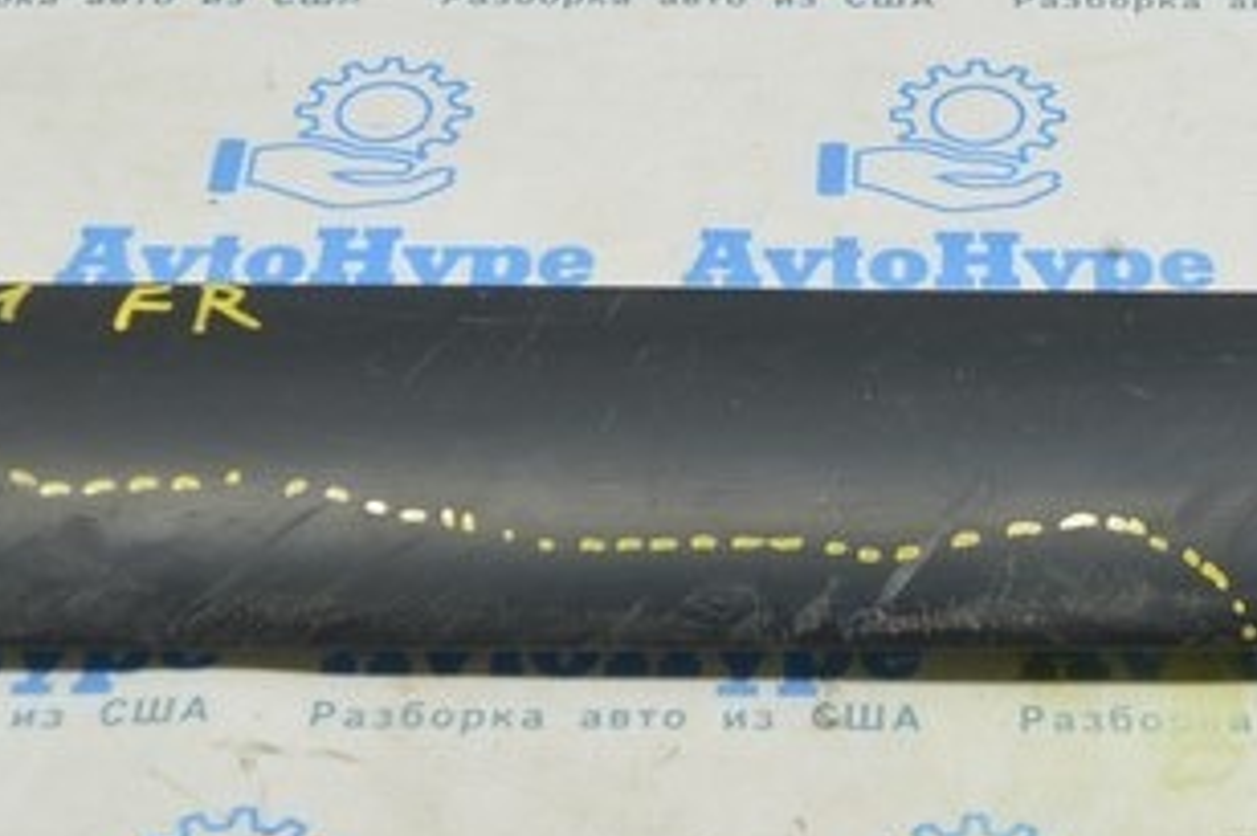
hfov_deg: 19.3
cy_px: 124
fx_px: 3652
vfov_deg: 13.0
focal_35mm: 105
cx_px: 1012
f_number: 5.6
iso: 400
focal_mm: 21
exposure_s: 1/20
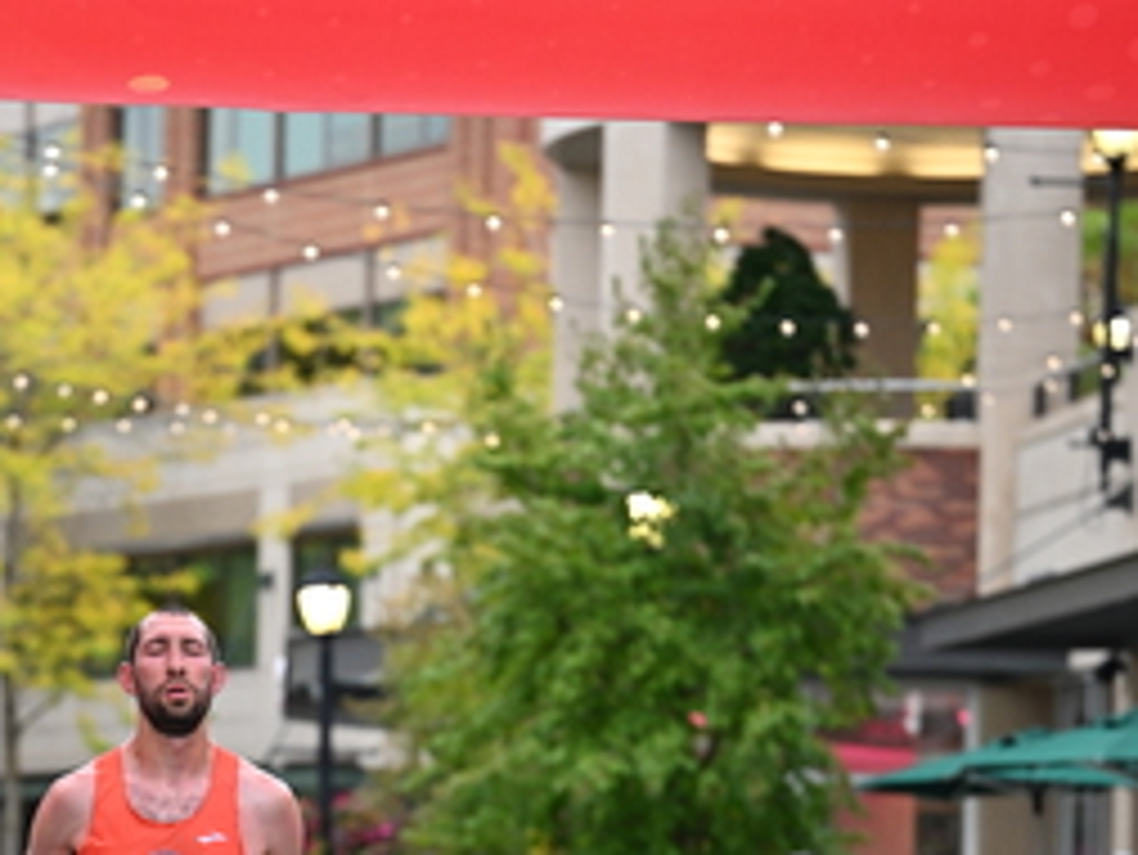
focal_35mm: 182
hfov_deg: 10.8
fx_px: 5986
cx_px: 335
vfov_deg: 8.1
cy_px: 864
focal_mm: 87
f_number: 2.8
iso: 1600
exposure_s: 1/1000
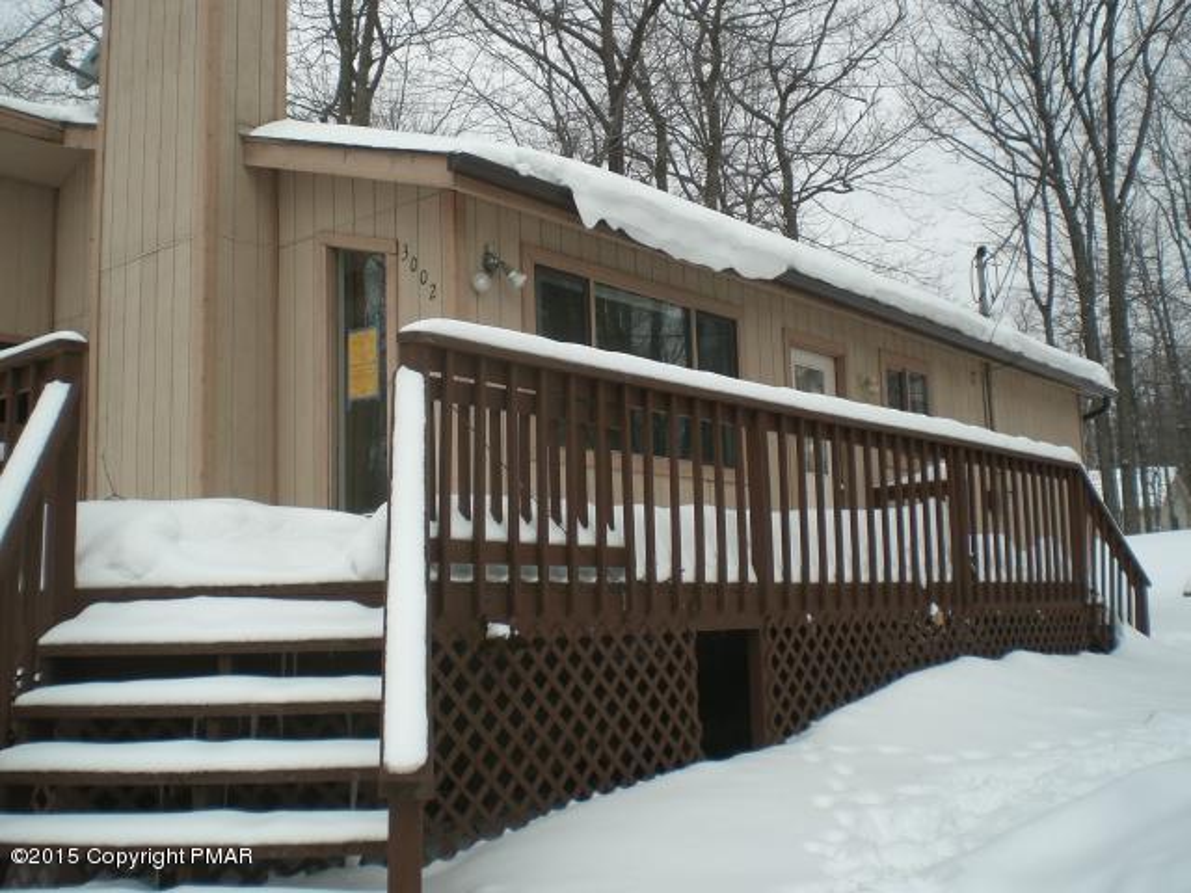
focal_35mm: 38
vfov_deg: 37.7
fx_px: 1307
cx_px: 596
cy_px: 446
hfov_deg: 49.0
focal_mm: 6.3
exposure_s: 1/400
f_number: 4.4
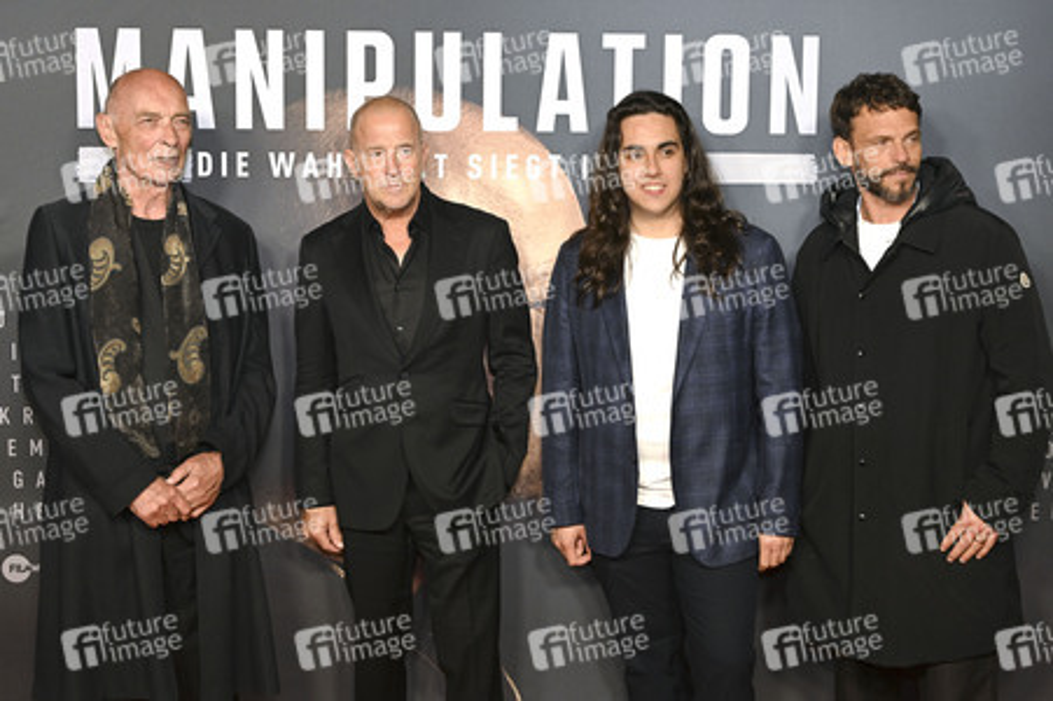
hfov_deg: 39.6
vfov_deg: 27.0
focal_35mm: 50
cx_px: 526
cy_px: 350
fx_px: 1461
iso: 1600
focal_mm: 50
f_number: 6.3
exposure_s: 1/160
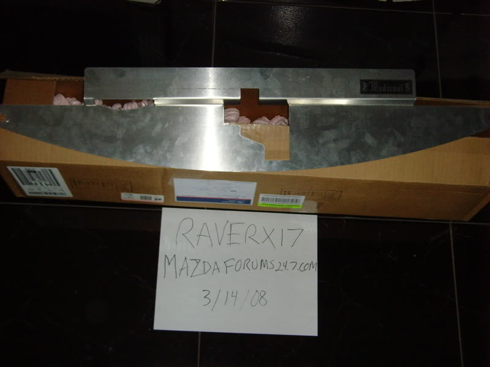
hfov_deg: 38.2
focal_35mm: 50
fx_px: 708
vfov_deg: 29.1
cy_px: 184
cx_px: 245
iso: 200
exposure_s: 1/45
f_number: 3.8
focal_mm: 8.8
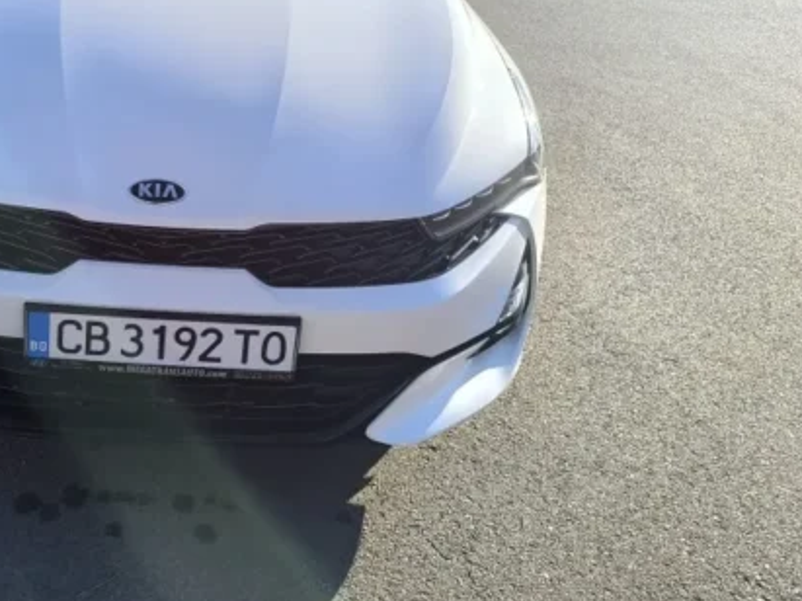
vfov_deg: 33.0
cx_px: 168
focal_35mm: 43
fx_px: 996
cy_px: 162
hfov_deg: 42.1
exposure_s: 1/649
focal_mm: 6.14
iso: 50
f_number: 1.65
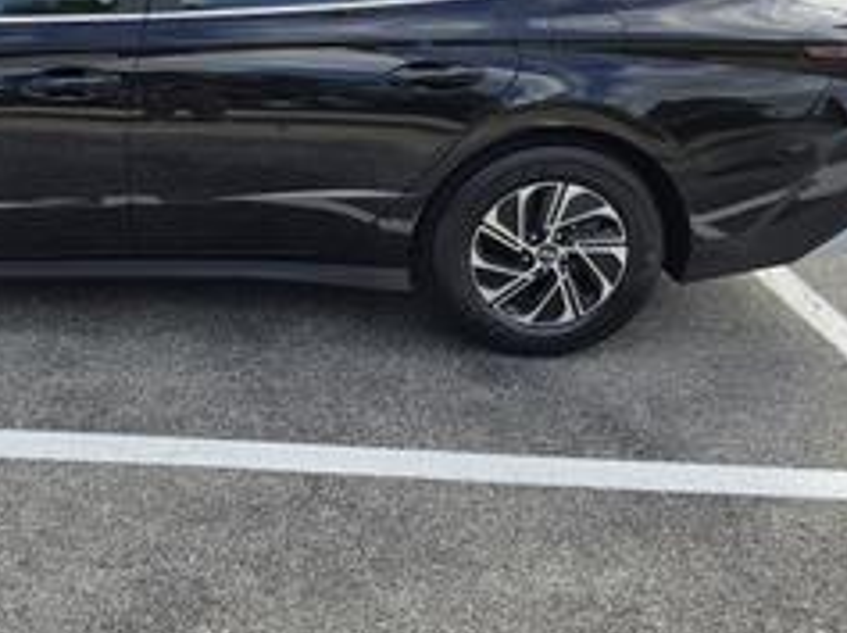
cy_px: 132
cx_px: 132
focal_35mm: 49
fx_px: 1197
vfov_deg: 29.0
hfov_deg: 37.1
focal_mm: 6.3
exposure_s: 1/606
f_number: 1.7
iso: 12
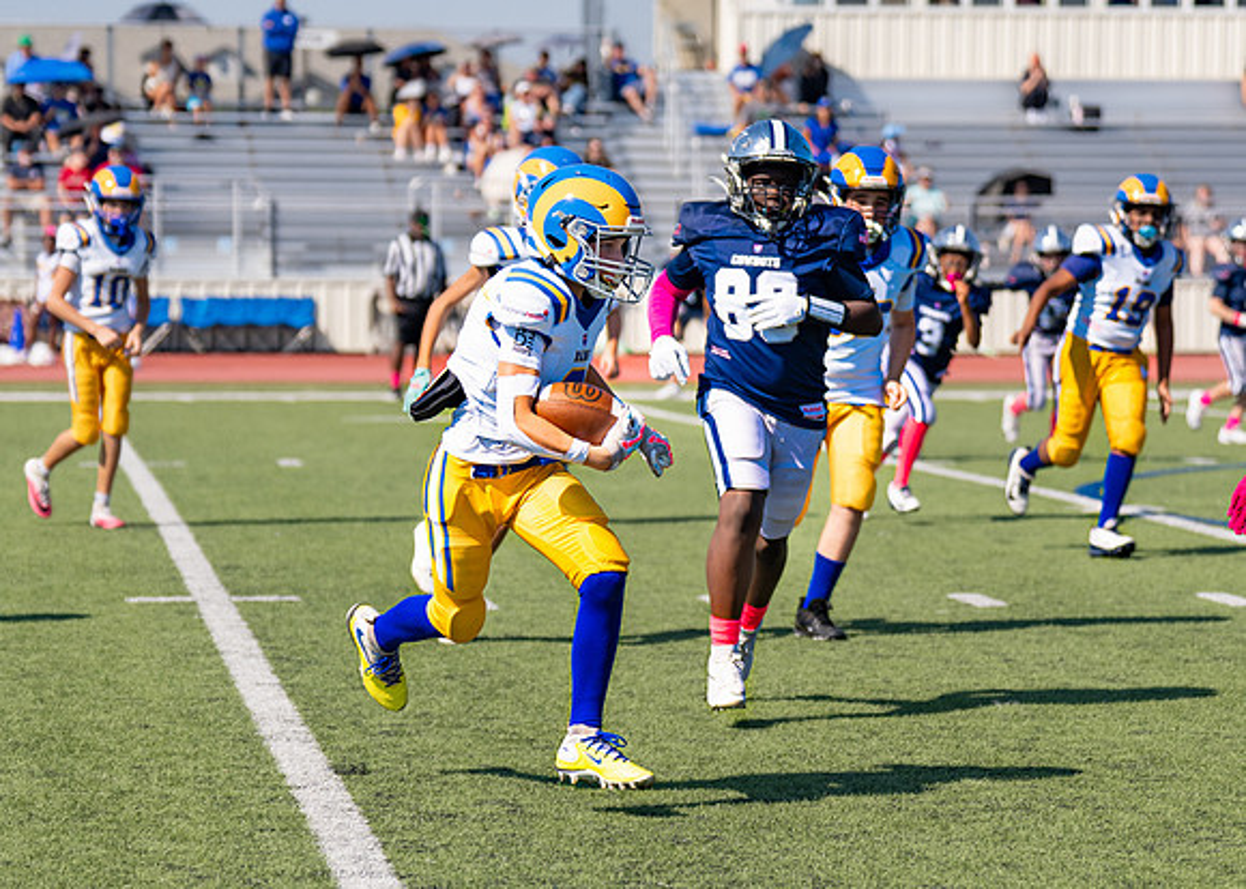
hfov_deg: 13.4
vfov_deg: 9.6
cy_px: 486
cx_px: 648
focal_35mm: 150
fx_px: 5296
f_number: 2.8
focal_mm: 88
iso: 100
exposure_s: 1/2500
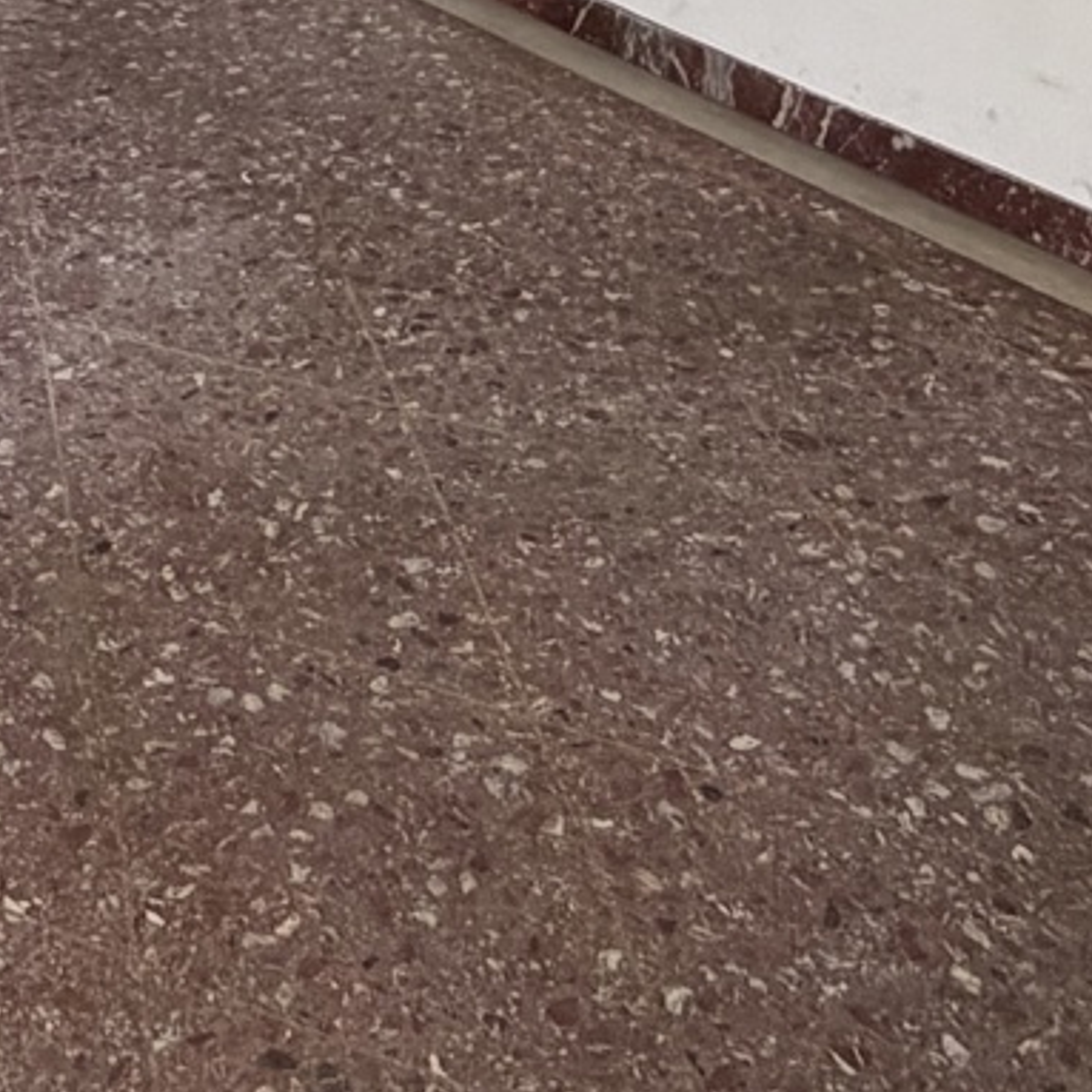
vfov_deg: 20.6
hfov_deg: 26.9
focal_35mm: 62
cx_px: 151
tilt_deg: -3.1
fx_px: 2213
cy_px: -801
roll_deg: +0.1
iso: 320
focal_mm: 2.22
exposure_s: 1/119
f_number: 2.2
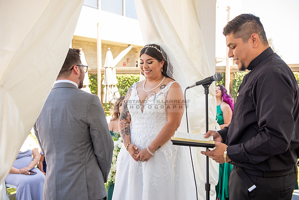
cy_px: 100
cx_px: 150
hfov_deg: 46.4
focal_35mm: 42
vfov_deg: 31.9
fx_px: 349
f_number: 4
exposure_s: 1/100
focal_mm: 42
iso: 100
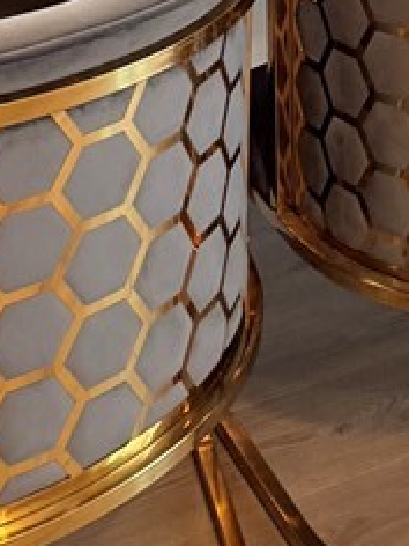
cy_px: -467
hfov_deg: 12.9
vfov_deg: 15.8
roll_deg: -2.2
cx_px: 744
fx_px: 1638
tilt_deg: -8.9
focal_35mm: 104
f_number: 1.78
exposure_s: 1/60
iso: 160
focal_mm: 6.76
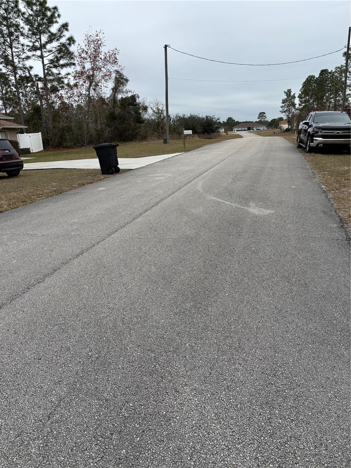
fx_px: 352
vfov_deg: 67.3
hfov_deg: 53.1
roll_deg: +2.1
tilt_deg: -15.8
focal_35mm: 26
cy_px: 234
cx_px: 176
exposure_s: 1/2151
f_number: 1.6
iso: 50
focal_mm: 5.96
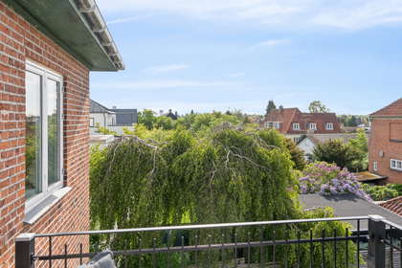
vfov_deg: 47.9
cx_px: 201
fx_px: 301
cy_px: 134
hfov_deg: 67.4
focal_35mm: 27
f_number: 8
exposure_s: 1/400
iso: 200
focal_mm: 18
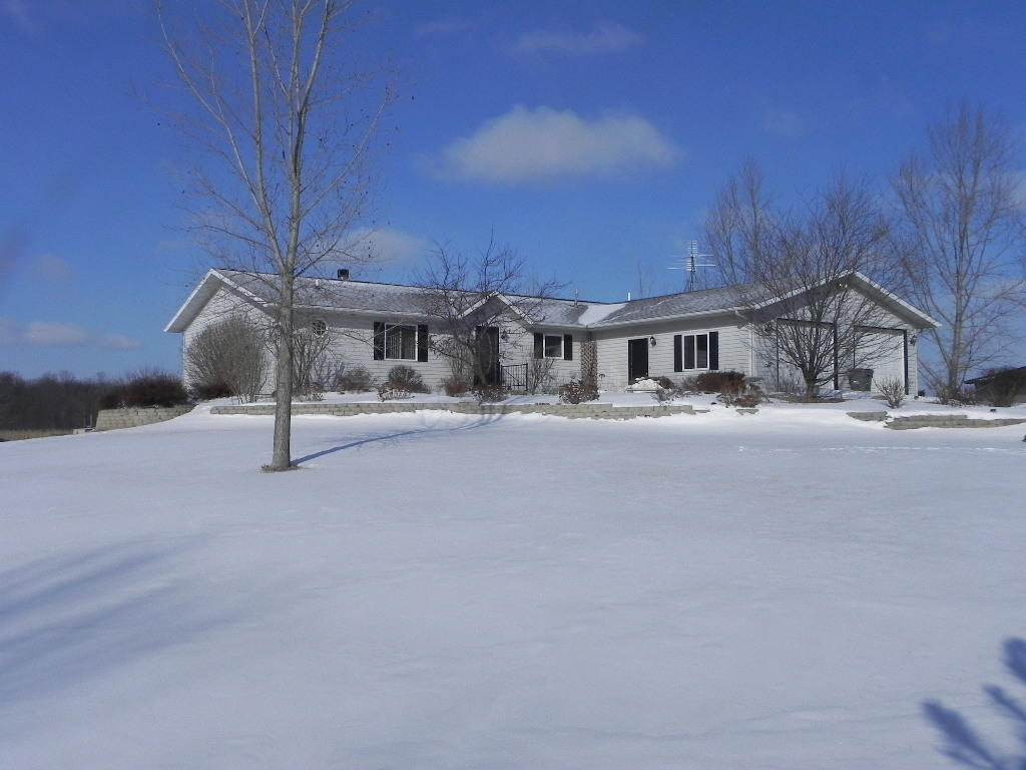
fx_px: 1097
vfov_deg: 38.7
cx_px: 513
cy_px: 385
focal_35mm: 37
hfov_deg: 50.1
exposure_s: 1/1127
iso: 160
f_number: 8
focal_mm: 6.6
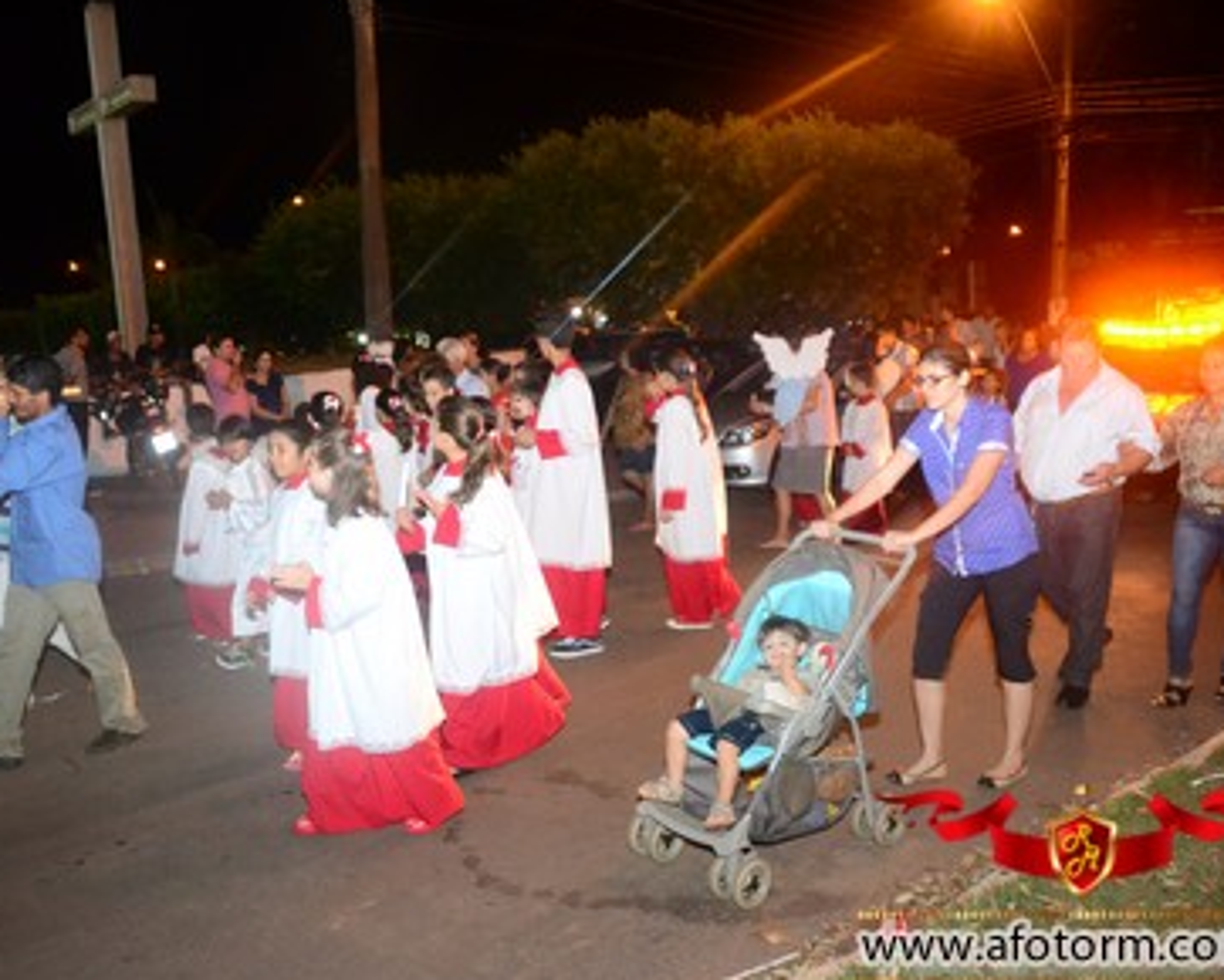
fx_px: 1269
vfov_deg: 42.3
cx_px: 575
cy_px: 497
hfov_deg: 51.5
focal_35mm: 35
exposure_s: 1/60
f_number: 3.5
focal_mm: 20
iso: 3200
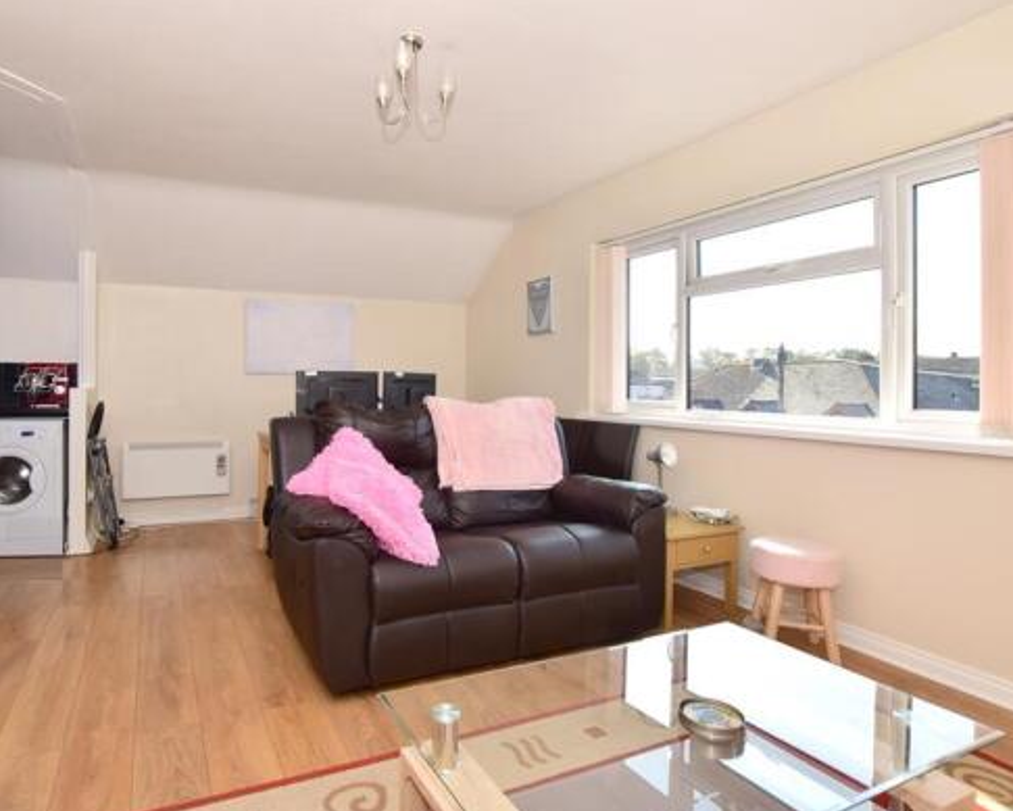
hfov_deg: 82.4
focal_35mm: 19
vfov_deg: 70.8
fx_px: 570
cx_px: 413
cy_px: 380
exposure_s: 1/200
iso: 200
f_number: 8
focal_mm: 10
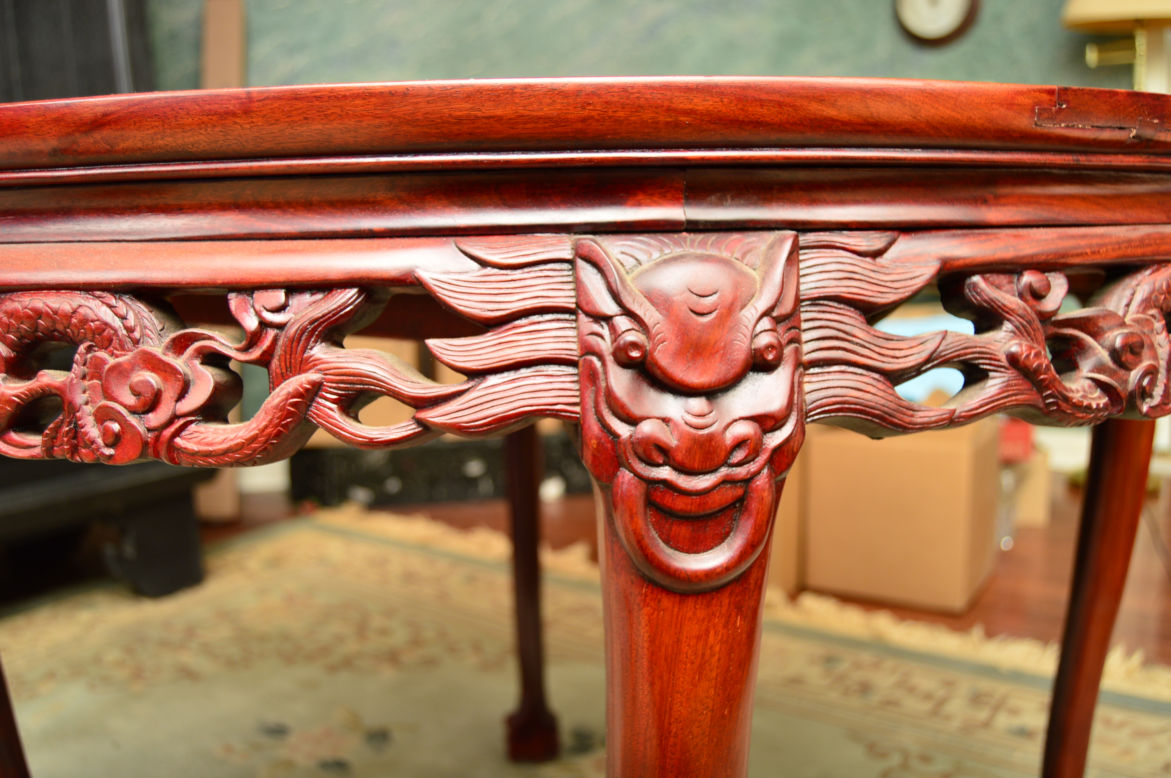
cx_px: 586
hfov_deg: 57.3
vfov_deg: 39.9
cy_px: 389
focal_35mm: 33
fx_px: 1072
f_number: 3.5
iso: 200
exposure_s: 1/200
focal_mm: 22
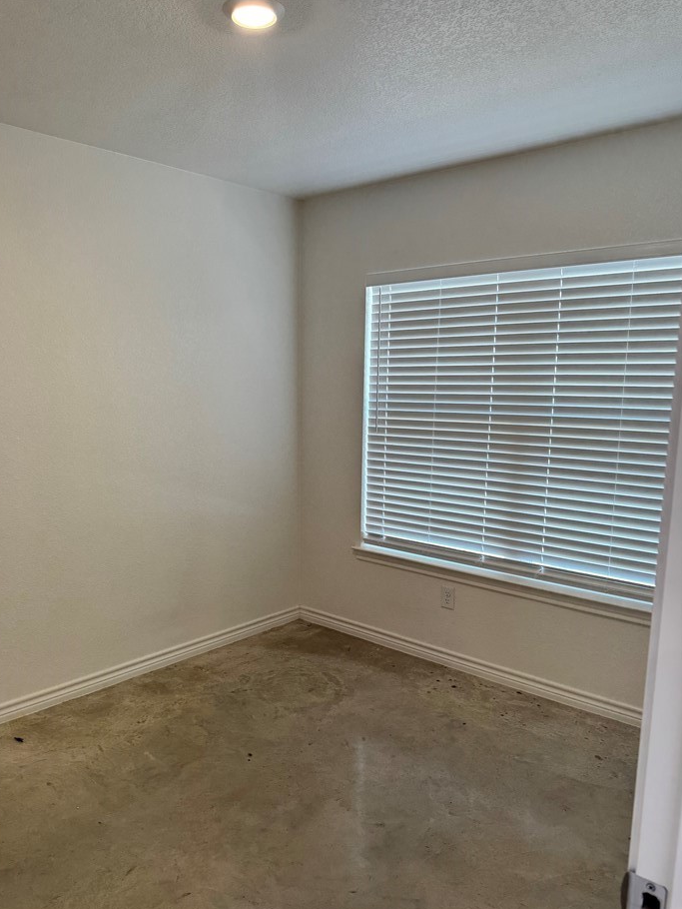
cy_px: 507
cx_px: 305
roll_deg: -0.1
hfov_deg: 51.3
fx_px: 709
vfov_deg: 65.1
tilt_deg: -11.2
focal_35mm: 27
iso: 100
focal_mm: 6.76
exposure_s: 1/120
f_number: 1.78
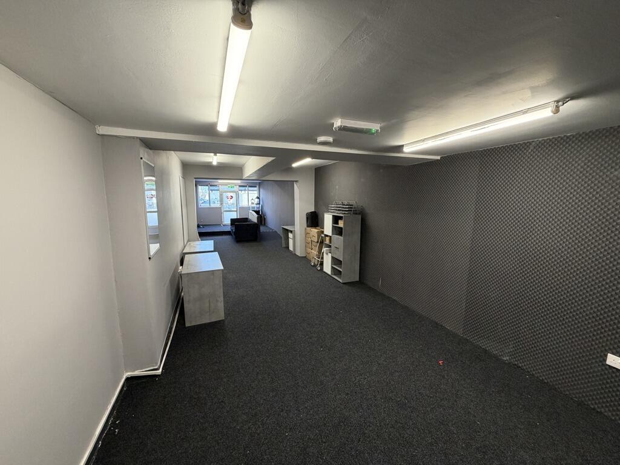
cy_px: 232
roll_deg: +0.8
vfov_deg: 85.7
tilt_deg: -7.0
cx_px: 310
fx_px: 251
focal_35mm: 14
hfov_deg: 102.1
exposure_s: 1/50
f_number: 2.2
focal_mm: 2.22
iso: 200
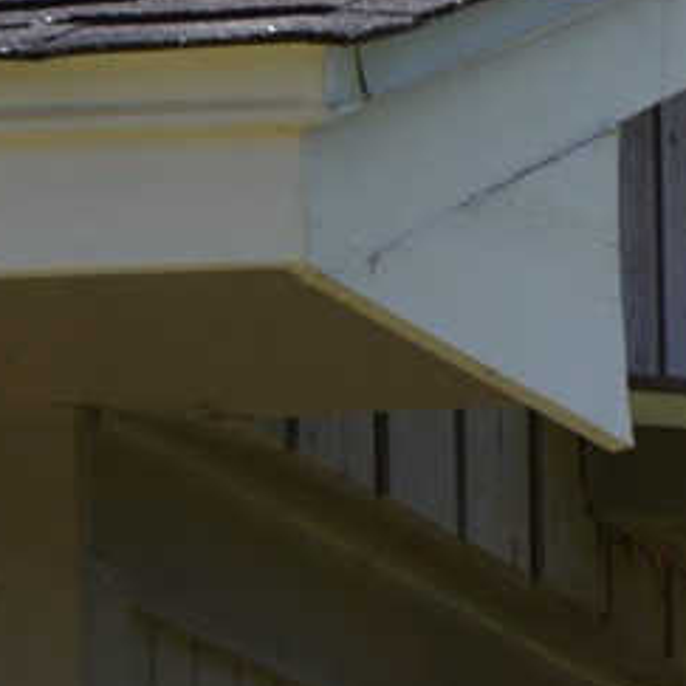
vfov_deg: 6.1
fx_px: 6143
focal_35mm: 274
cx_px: 2534
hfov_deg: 5.7
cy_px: 1592
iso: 100
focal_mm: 24
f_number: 7.1
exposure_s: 1/200
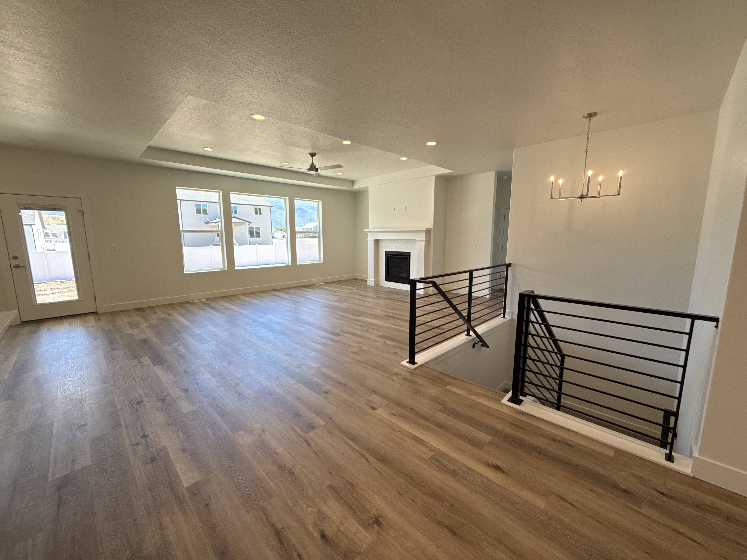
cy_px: 280
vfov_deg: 85.7
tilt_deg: -8.1
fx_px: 302
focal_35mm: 14
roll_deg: +0.0
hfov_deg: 102.1
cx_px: 374
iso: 64
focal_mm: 2.22
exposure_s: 1/126
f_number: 2.2
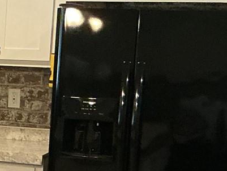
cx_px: -220
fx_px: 971
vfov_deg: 10.0
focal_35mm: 148
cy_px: 134
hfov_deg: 12.0
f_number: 1.8
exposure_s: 1/60
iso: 250
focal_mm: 3
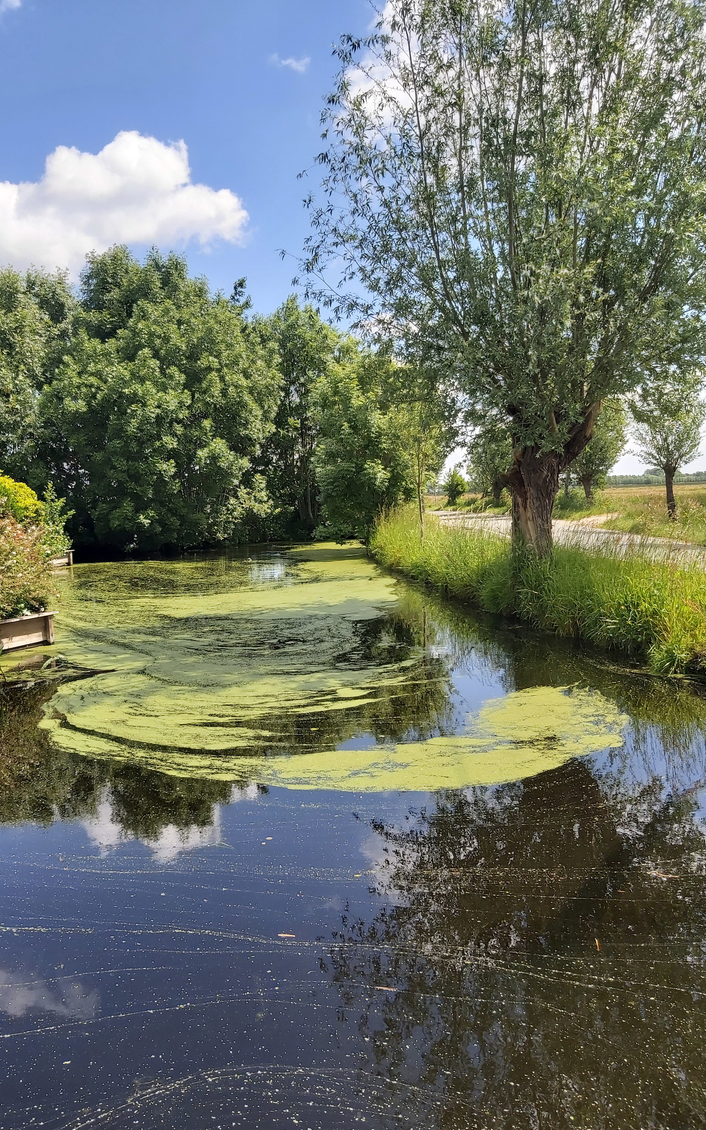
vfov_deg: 66.5
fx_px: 862
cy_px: 570
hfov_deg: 44.3
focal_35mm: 28
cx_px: 278
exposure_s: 1/1374
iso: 64
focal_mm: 3.92
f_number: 1.7
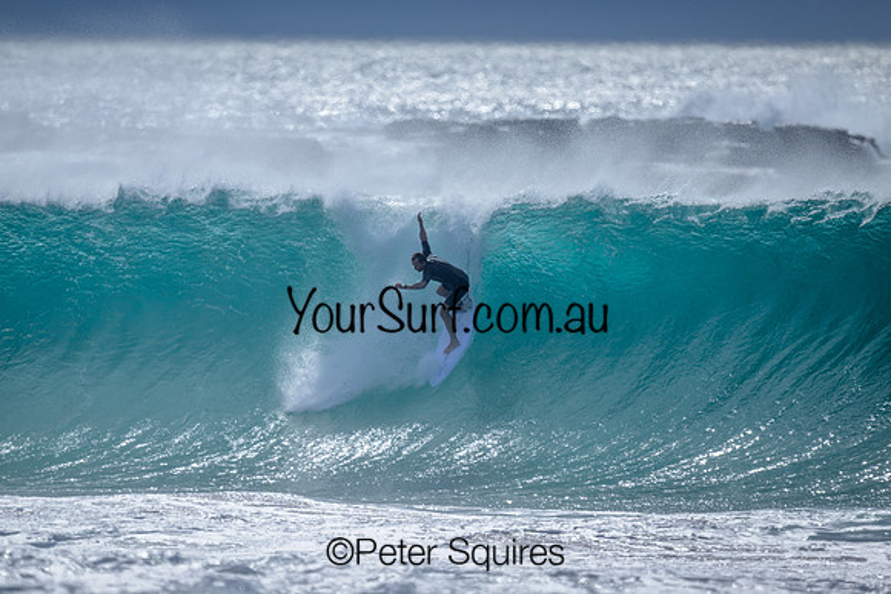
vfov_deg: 1.7
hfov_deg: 2.6
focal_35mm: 800
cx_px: 446
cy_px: 297
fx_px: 19804
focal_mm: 800
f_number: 6.3
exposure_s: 1/2000
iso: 125
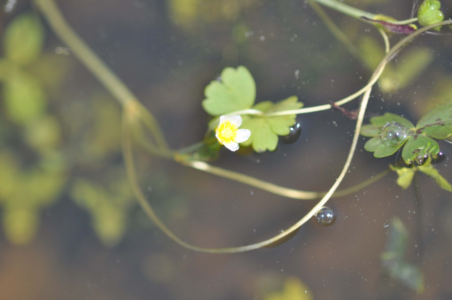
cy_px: 150
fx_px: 1975
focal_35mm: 158
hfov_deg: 13.1
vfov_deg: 8.7
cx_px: 226
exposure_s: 1/1250
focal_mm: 105
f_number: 3.3
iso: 200
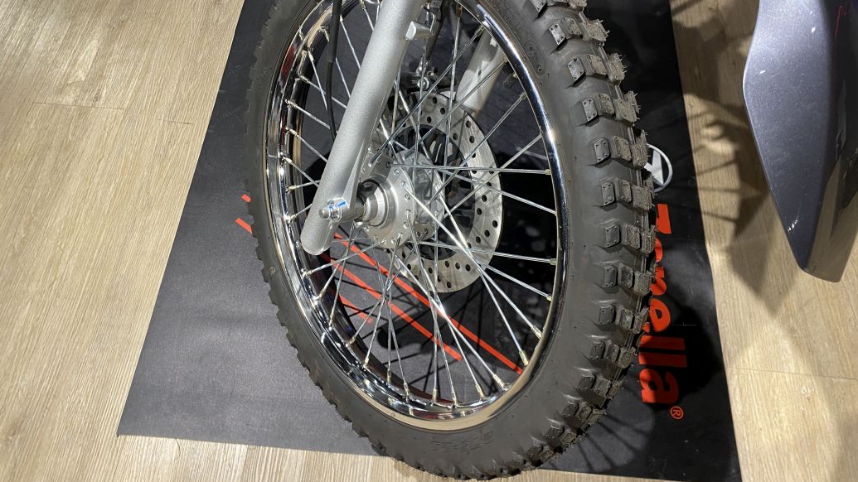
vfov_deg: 39.8
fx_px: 660
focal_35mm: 29
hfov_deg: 66.1
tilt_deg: -57.8
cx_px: 424
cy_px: 173
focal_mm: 4.25
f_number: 1.8
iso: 80
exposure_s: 1/50
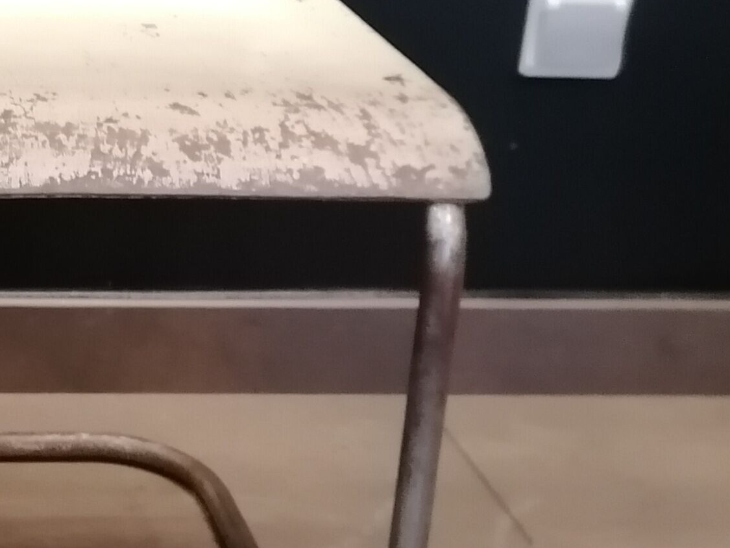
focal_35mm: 96
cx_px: -219
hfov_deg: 18.9
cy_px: 146
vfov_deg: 15.3
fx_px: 2025
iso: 500
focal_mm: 4.75
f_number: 1.8
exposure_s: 1/25
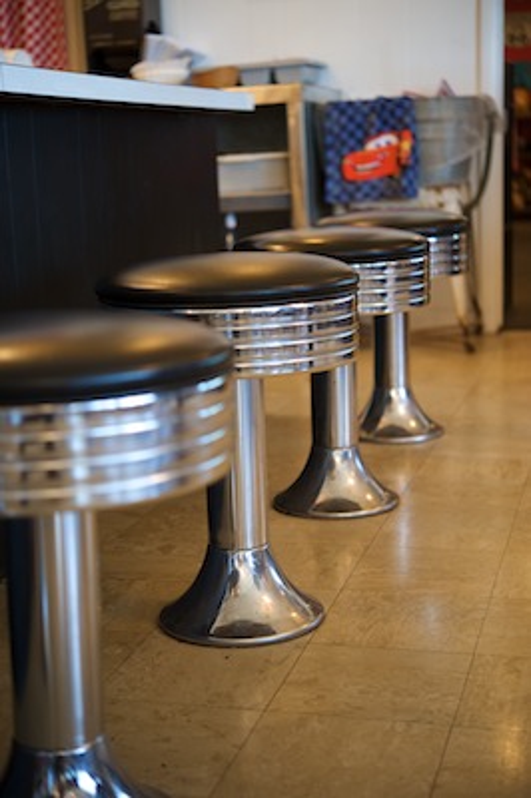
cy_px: 399
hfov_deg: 22.6
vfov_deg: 33.4
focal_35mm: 60
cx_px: 266
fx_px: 1330
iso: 400
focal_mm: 60
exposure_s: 1/40
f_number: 3.2
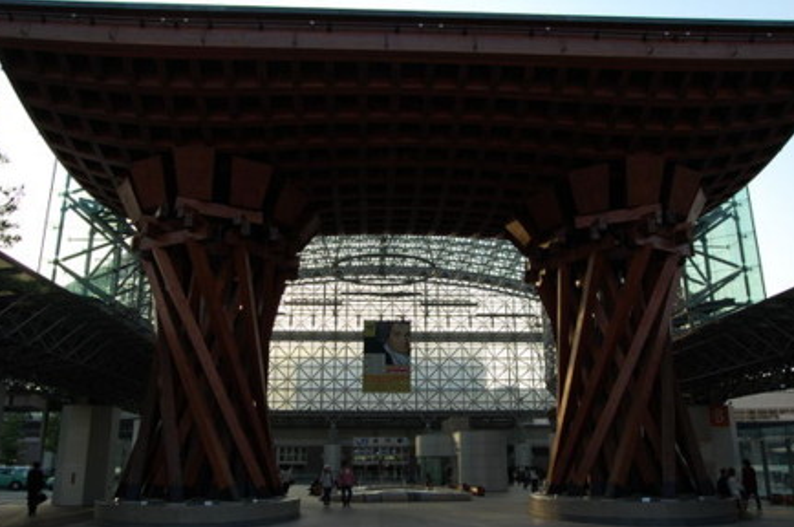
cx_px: 399
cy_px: 272
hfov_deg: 65.5
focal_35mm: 28
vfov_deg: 46.3
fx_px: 617
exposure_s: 1/160
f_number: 6.3
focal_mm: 18
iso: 200
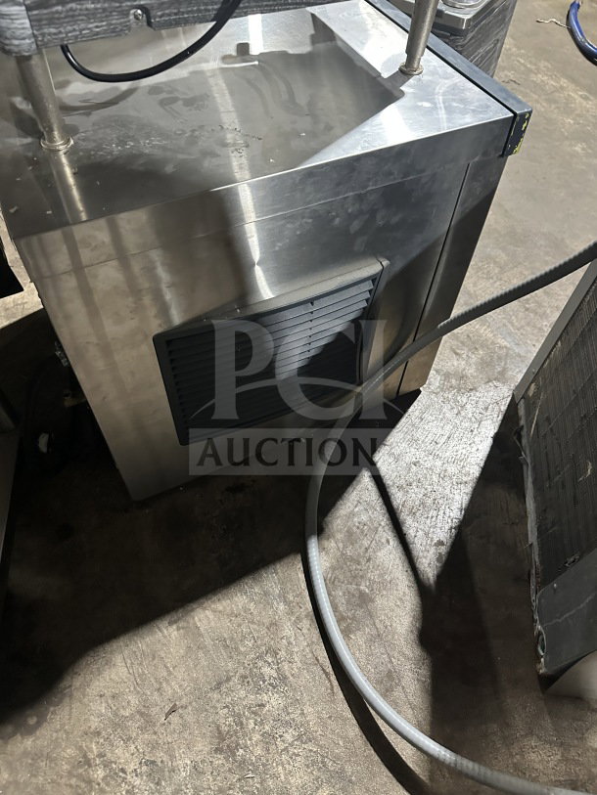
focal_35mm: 24
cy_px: 398
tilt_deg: -55.0
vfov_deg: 71.6
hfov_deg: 56.8
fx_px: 552
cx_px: 298
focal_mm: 6.86
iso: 1000
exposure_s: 1/50
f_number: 1.78
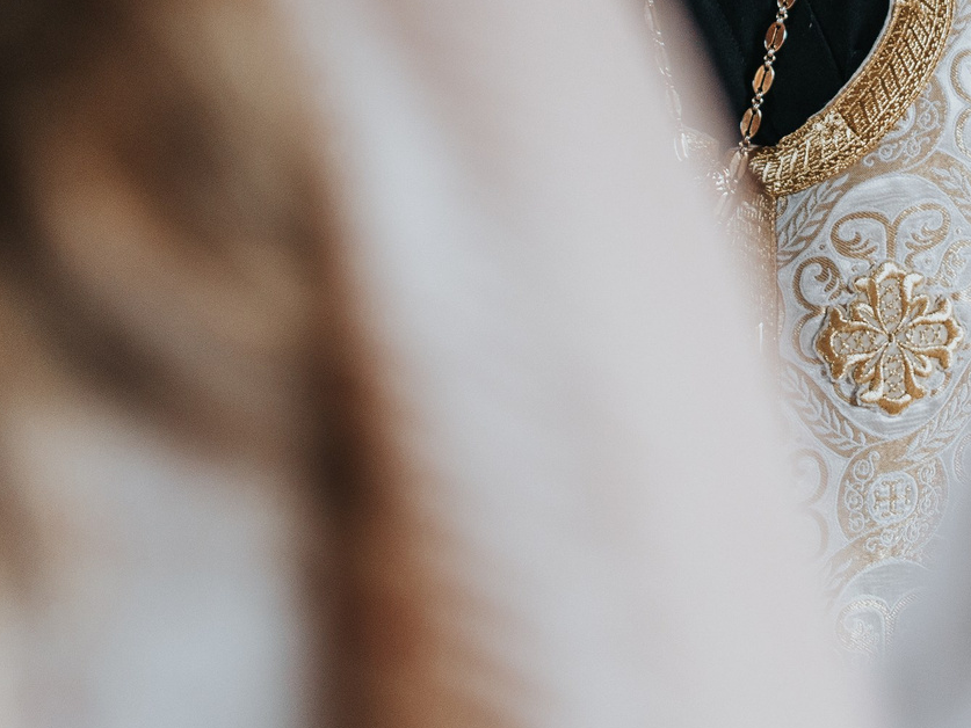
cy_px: -232
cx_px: 638
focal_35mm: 147
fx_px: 4124
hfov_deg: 13.4
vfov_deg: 9.9
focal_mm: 50
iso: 800
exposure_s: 1/320
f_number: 2
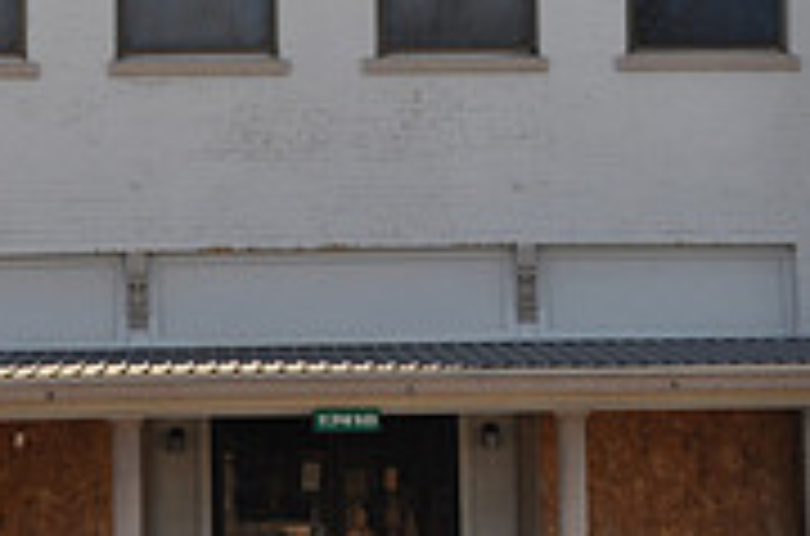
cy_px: 70
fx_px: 3806
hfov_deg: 12.1
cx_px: 378
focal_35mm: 170
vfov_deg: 8.0
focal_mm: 35
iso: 200
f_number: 7.1
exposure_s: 1/200
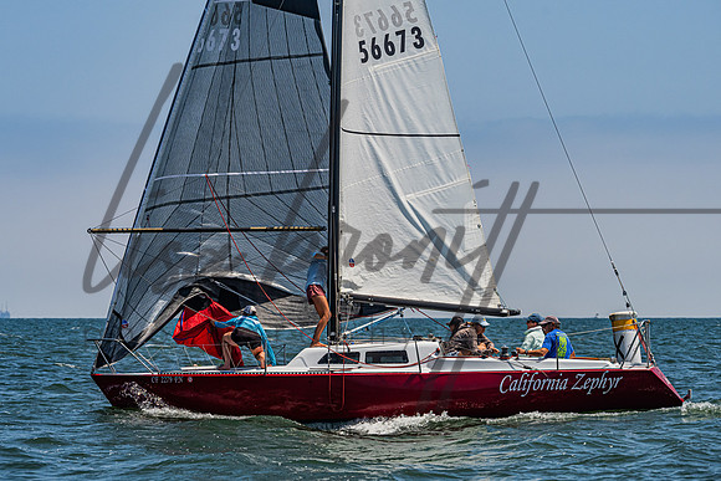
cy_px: 187
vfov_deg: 7.5
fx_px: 3667
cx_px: 332
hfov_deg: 11.2
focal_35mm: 183
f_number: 8
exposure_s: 1/2500
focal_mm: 145
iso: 400
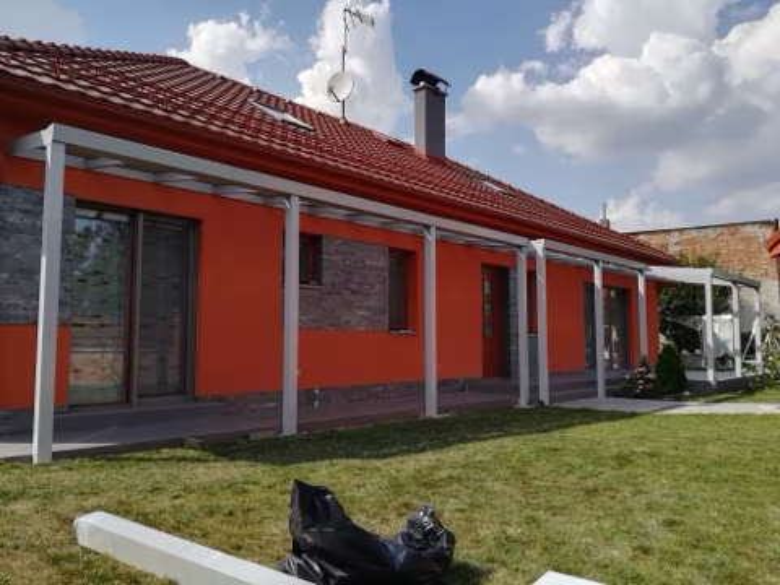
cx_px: 390
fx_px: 586
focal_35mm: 26
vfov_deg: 53.1
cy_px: 292
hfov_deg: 67.3
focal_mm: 3.83
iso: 50
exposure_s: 1/639
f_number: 2.2
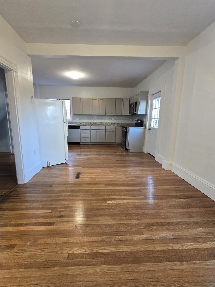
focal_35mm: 15
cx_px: 102
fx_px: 124
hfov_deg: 81.7
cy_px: 145
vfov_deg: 98.2
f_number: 2.2
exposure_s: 1/60
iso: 320
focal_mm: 2.2
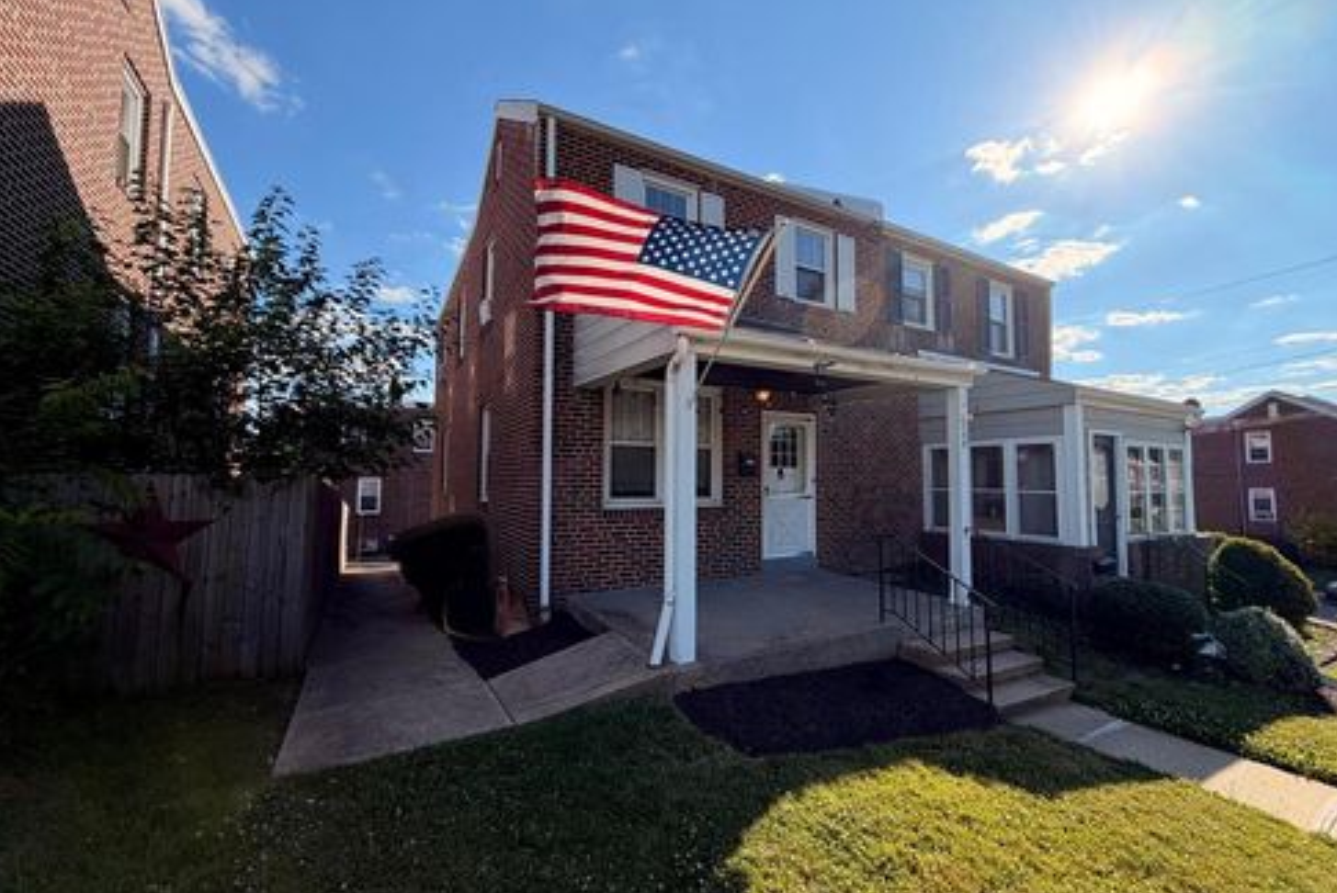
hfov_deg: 100.3
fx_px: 557
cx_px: 681
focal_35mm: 15
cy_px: 445
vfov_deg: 77.4
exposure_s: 1/770
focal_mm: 2.22
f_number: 2.2
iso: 32
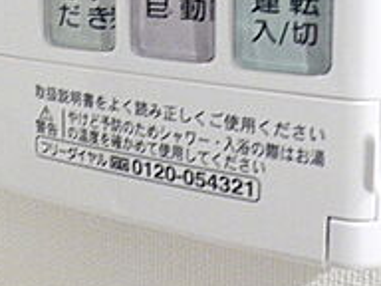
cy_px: -54
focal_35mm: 50
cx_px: 123
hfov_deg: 37.7
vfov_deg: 26.1
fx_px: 550
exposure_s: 1/8
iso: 400
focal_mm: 3.58
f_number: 2.8
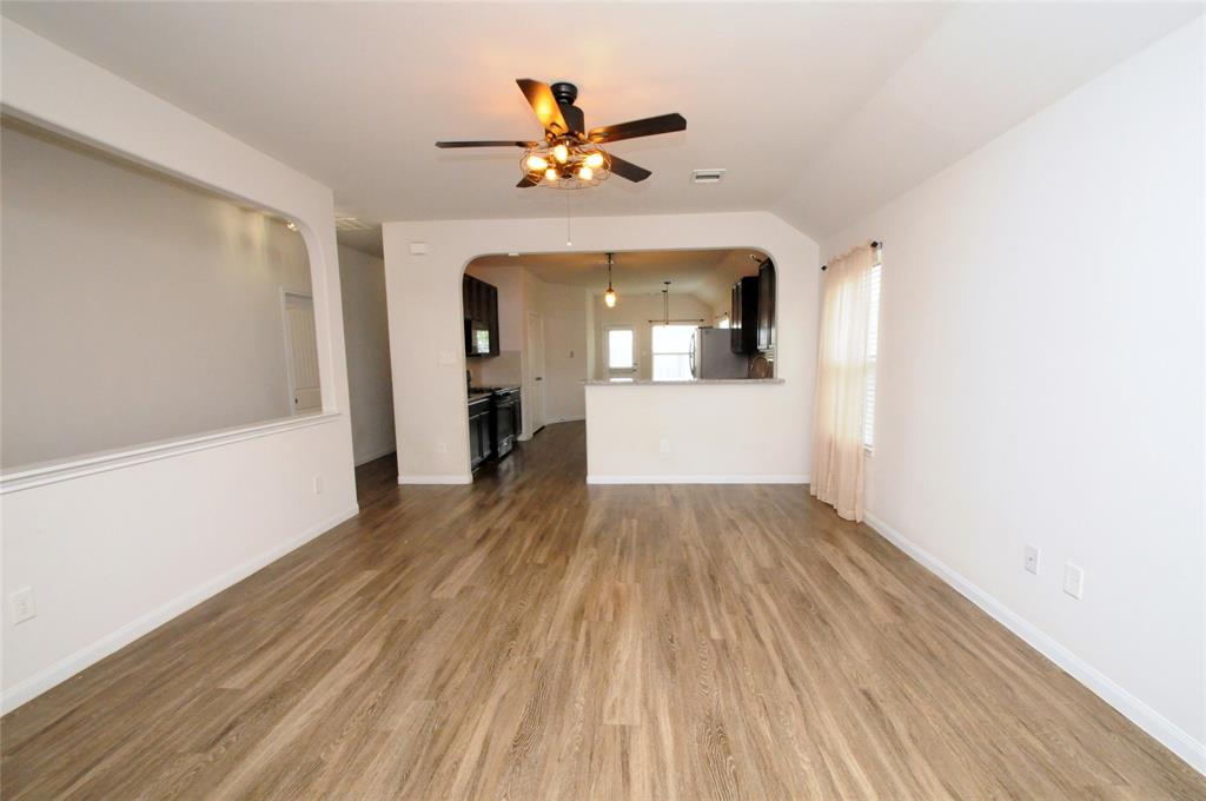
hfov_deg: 100.5
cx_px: 603
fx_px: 502
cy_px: 400
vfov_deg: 77.2
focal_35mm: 15
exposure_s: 1/60
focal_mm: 10
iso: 3200
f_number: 10
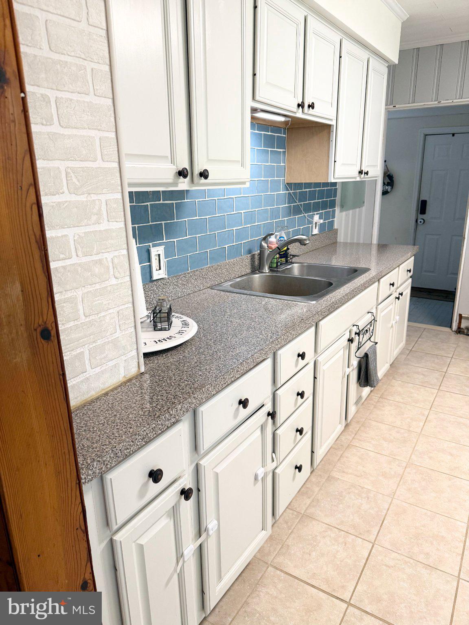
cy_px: 312
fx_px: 434
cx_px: 234
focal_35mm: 24
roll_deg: +0.4
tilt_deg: -16.2
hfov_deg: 56.8
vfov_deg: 71.6
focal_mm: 6.76
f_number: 1.78
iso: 200
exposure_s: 1/60
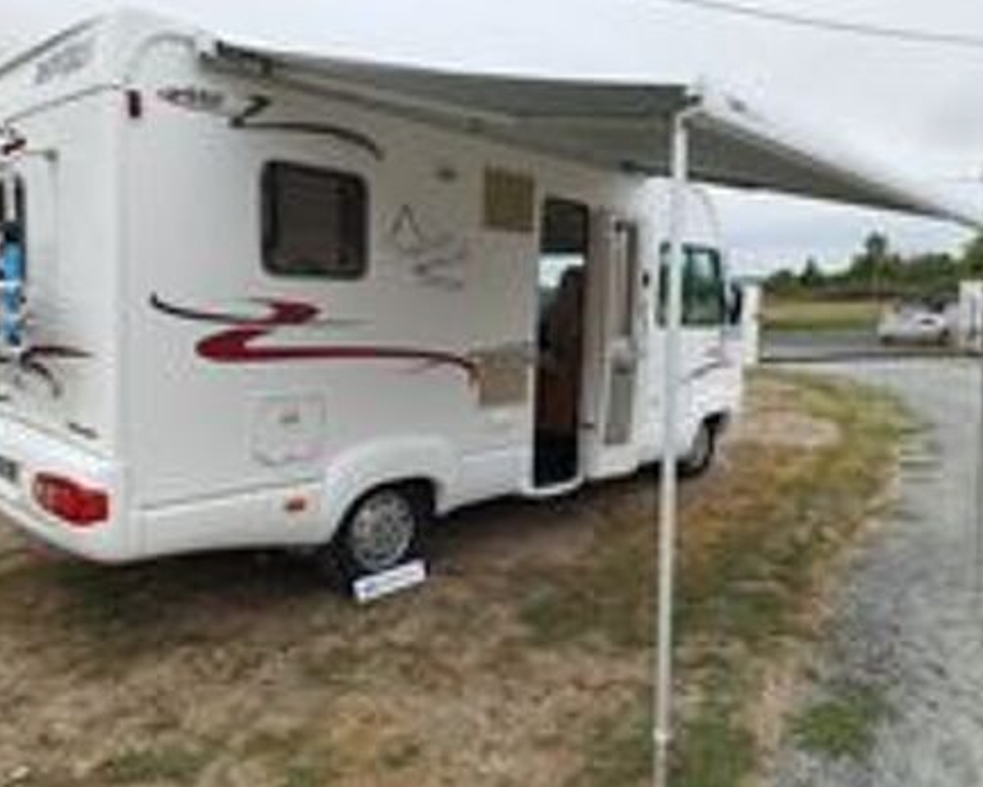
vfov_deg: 55.0
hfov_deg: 66.0
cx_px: 485
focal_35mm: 26
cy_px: 396
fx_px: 757
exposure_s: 1/100
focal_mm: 5.89
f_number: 1.89
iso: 60
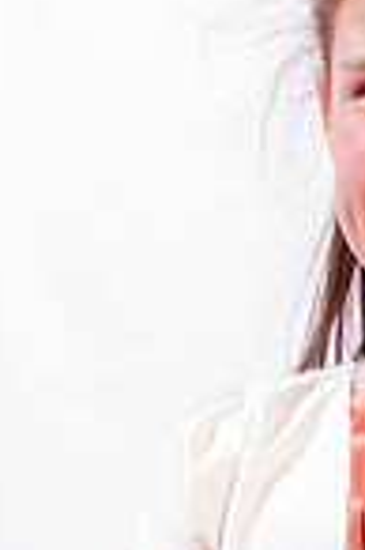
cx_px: 476
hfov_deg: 7.1
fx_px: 2911
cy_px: 245
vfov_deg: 10.8
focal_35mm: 191
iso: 100
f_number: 7.1
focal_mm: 62
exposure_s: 1/160
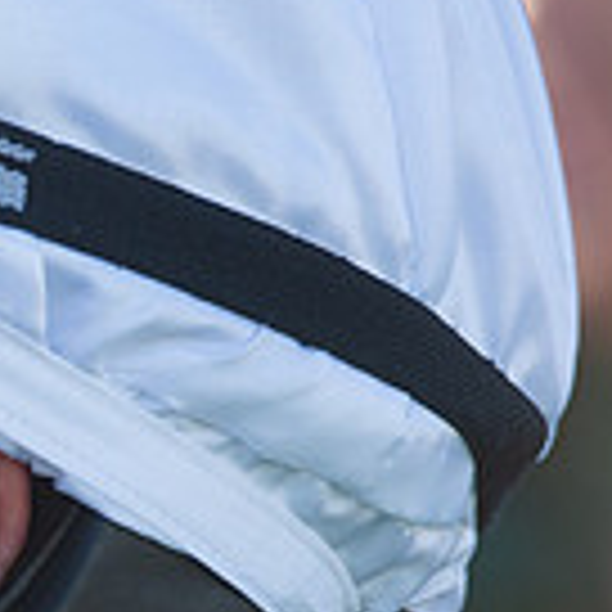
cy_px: 693
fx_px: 12361
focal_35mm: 618
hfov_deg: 2.8
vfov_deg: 2.8
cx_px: -680
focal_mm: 170
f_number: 6.3
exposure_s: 1/500
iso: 400
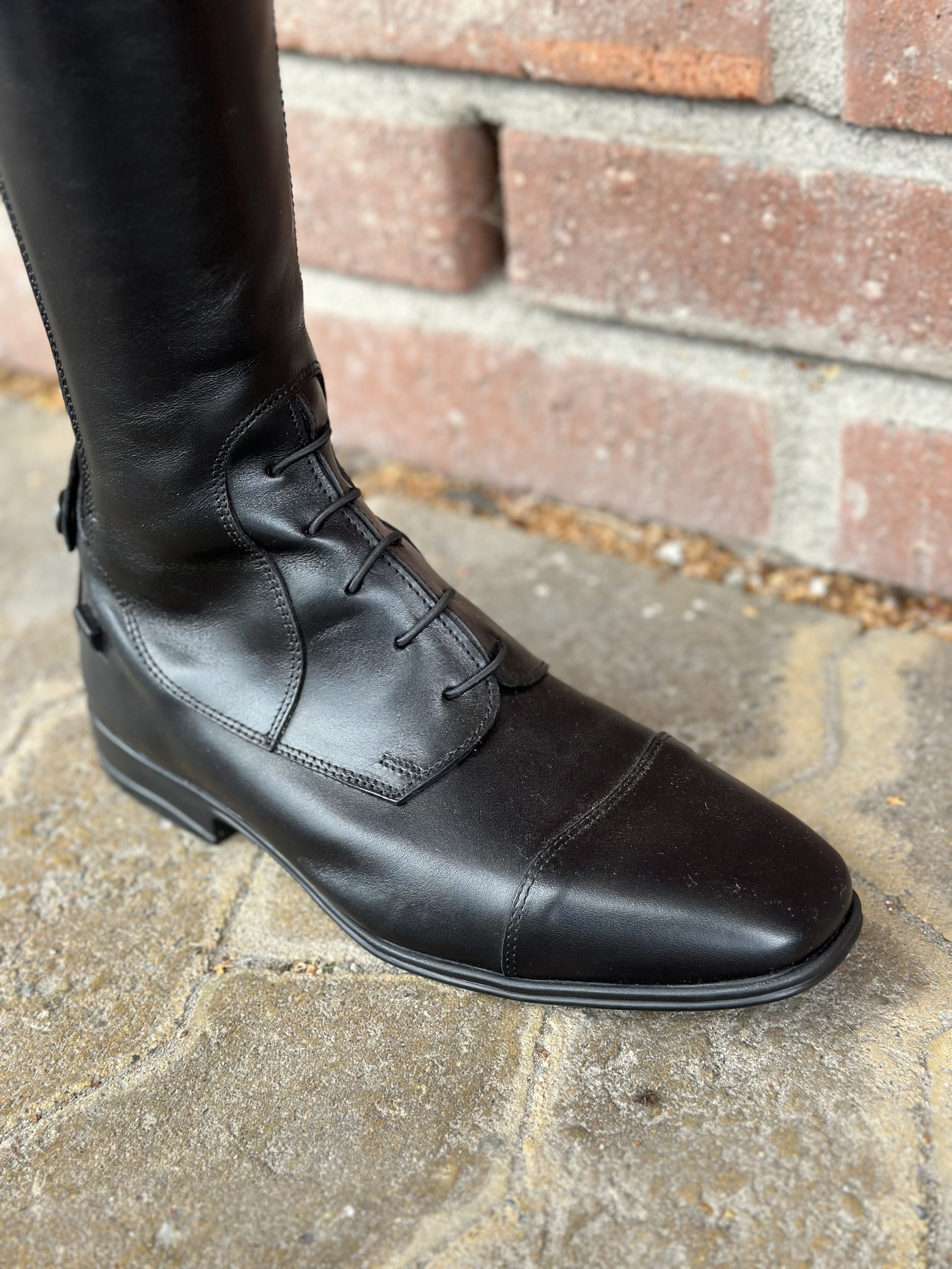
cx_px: 476
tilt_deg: -32.5
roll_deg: +3.8
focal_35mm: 48
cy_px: 634
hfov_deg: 30.3
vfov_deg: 39.7
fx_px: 1760
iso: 125
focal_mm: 6.86
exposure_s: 1/79
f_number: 1.78
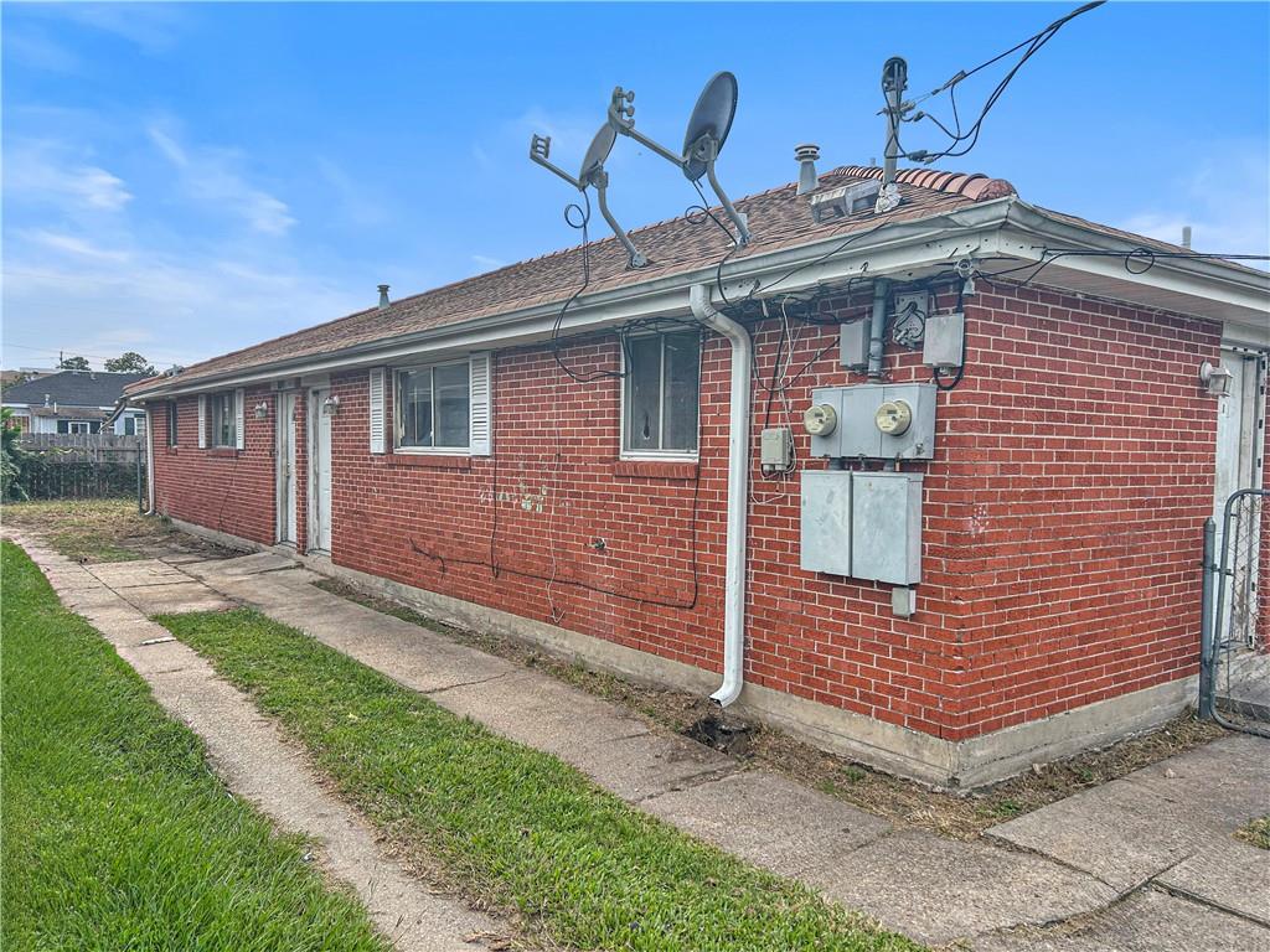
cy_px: 476
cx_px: 635
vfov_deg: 53.1
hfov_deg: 67.3
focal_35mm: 26
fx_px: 954
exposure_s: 1/2404
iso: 50
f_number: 1.5
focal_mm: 5.7
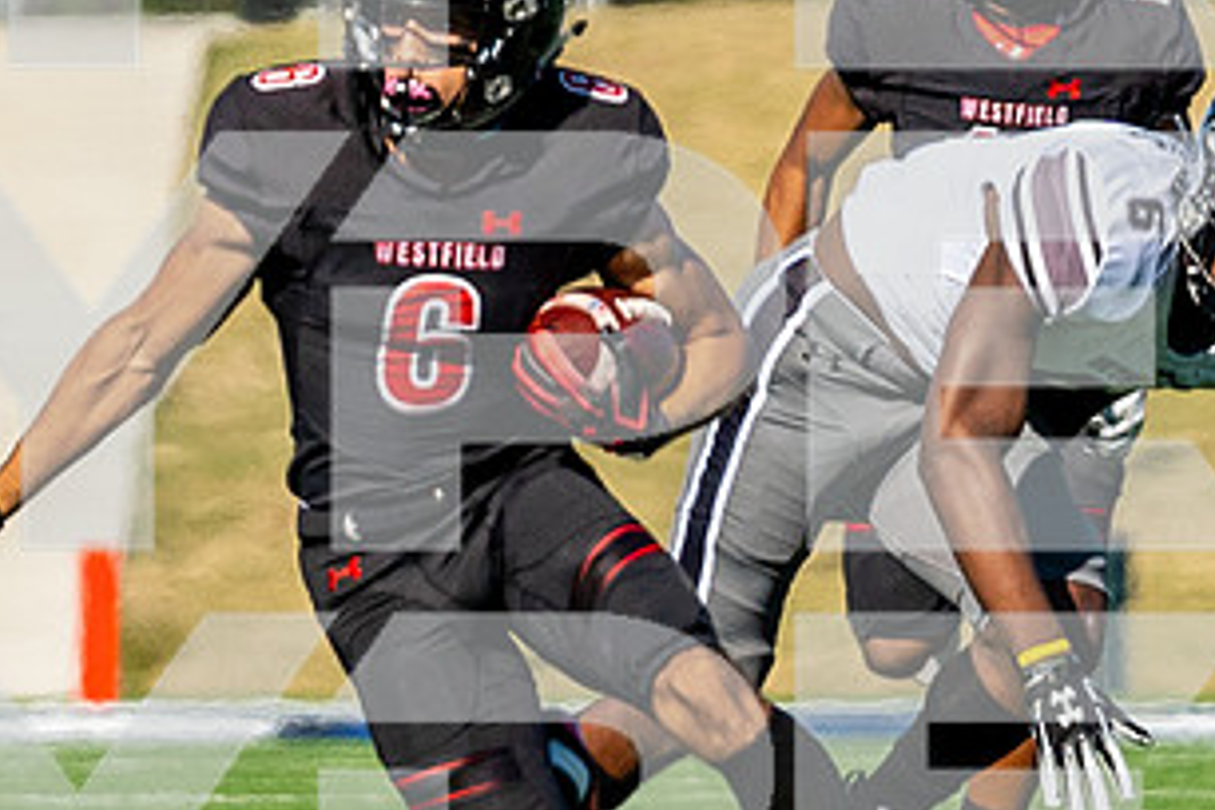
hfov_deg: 1.7
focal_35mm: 1245
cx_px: 901
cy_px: 259
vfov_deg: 1.1
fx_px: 42015
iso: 400
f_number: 2.8
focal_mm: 200
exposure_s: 1/3200
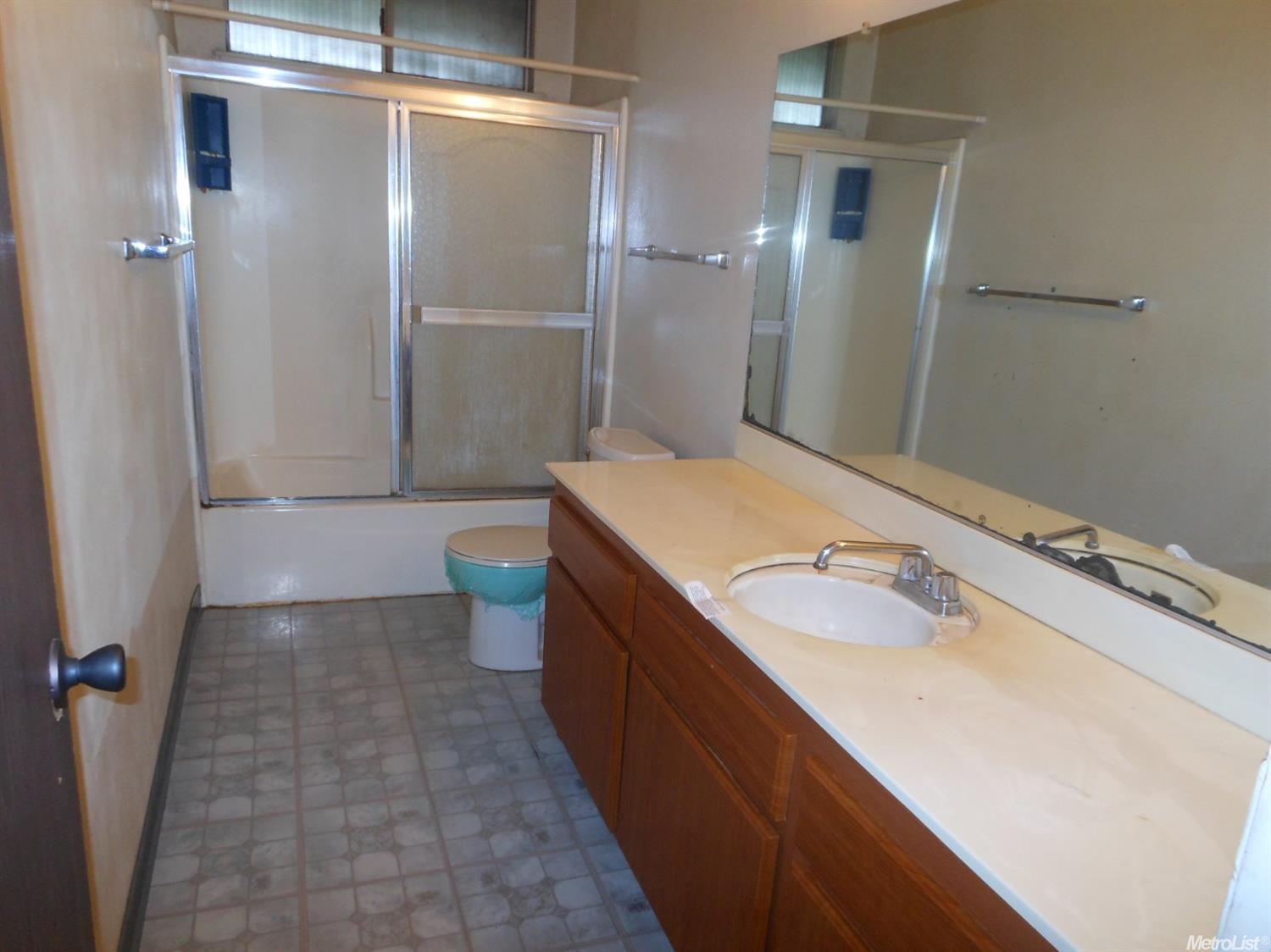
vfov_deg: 54.9
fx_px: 918
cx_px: 636
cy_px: 476
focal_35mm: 25
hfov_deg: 69.4
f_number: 3.2
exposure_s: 1/25
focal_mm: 4.5
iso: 200
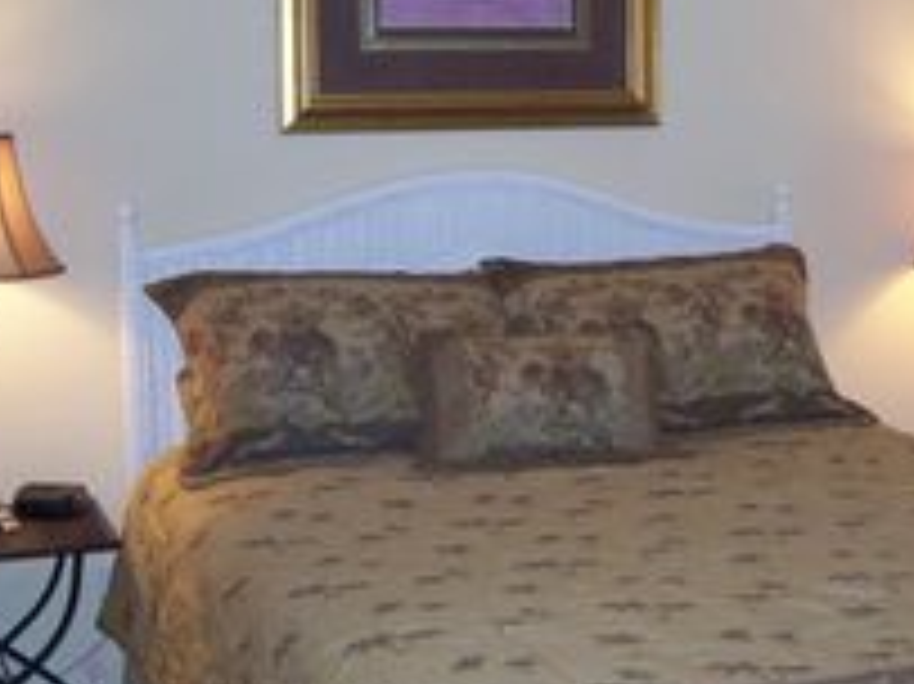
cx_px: 684
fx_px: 1768
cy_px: 328
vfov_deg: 21.9
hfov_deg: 28.6
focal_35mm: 67
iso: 200
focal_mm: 7.8
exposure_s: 1/60
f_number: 2.8
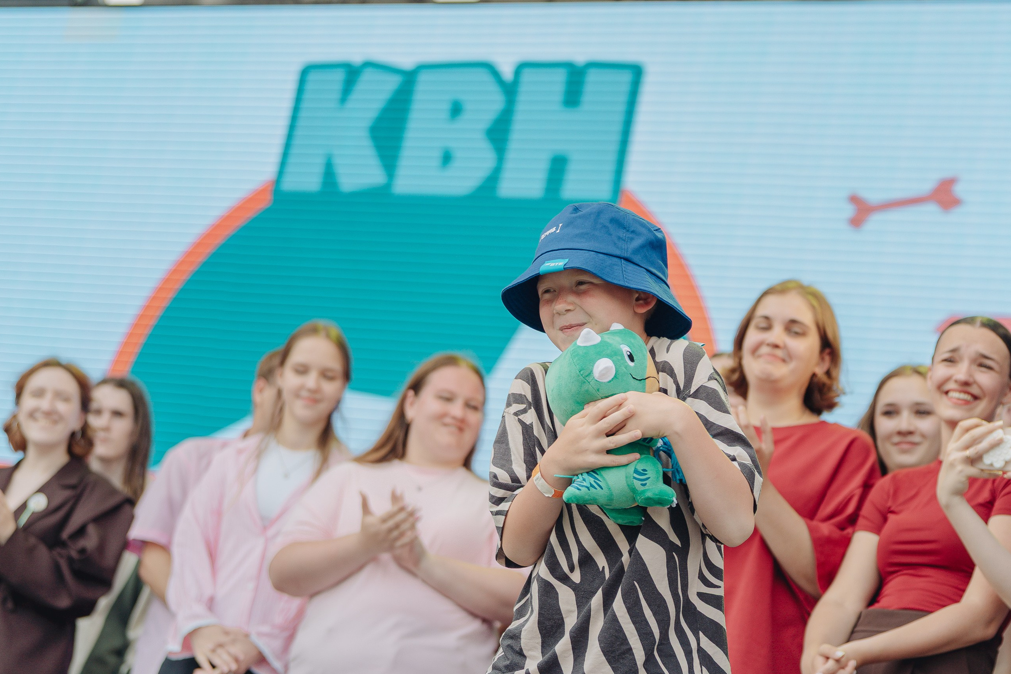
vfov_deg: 15.7
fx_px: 2443
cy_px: 340
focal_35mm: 87
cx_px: 565
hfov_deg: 23.4
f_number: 2.2
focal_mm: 58
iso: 64
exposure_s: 1/1000
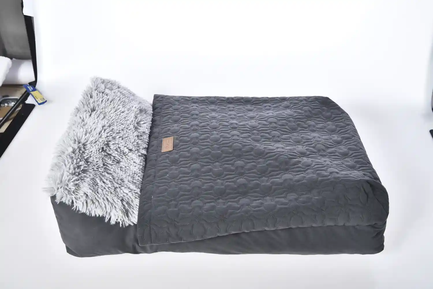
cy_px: 144
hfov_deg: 41.1
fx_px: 577
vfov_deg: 28.1
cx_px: 216
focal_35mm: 48
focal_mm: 48
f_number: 9
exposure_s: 1/125
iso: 320
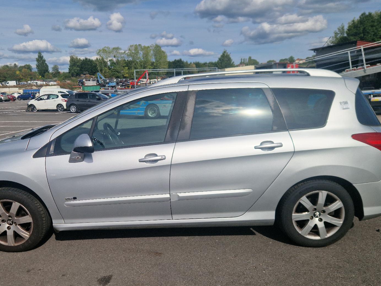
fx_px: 330
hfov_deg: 59.7
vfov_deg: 46.4
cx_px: 164
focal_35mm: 30
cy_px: 180
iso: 50
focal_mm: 5.4
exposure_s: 1/3333
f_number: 1.8
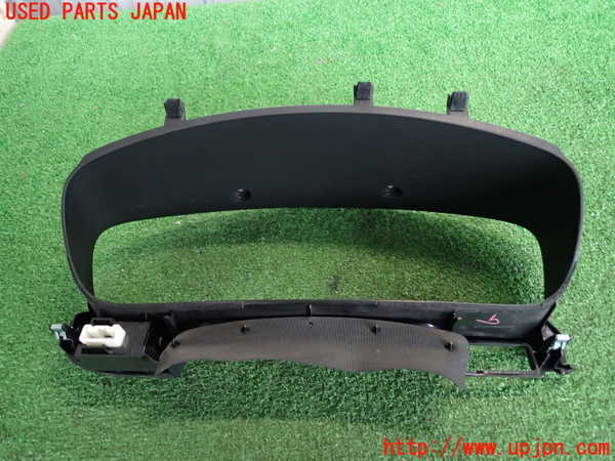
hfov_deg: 69.4
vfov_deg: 54.9
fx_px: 444
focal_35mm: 25
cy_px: 230
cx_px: 308
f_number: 2
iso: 400
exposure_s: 1/30
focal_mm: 4.5
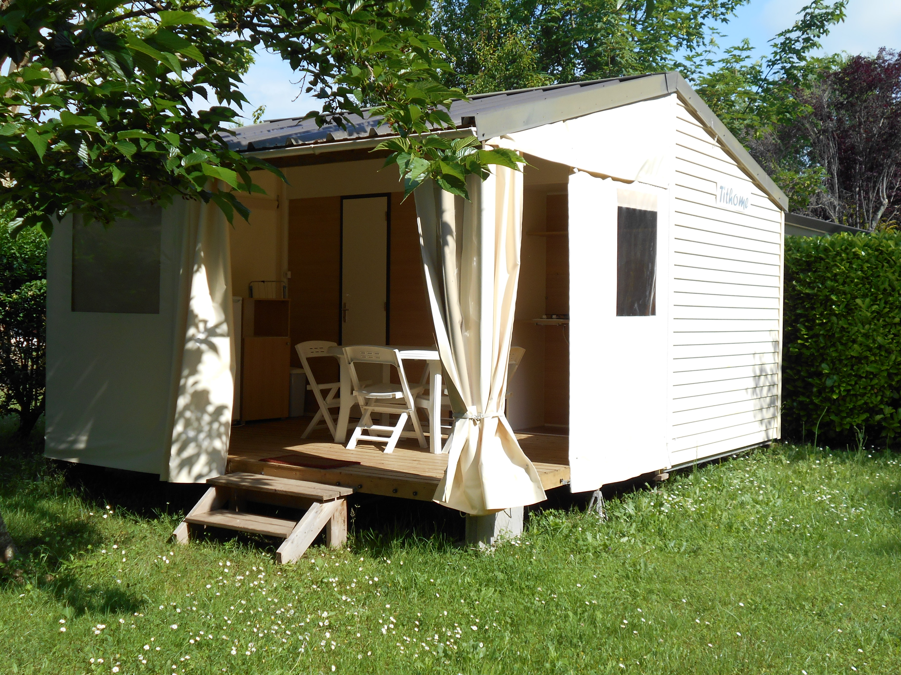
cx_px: 450
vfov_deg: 32.9
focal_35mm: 44
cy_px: 338
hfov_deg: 42.9
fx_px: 1145
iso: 80
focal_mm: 7.7
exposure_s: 1/500
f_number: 4.2
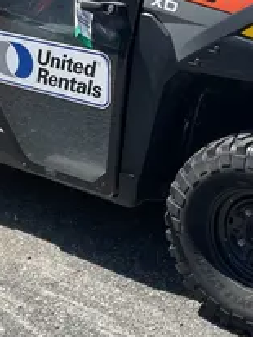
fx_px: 897
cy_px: 46
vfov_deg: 21.0
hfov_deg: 16.0
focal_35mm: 92
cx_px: 82
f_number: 1.6
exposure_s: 1/2353
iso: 32
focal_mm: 4.2
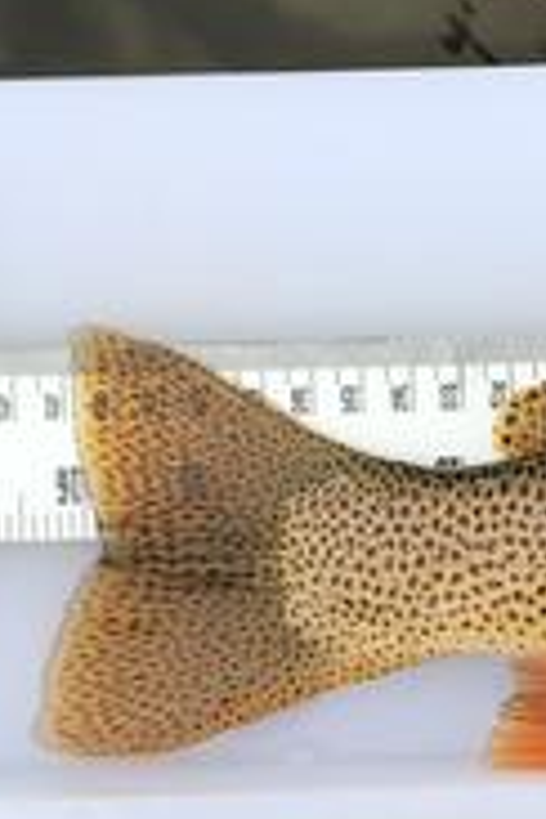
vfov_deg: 18.4
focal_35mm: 111
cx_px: 698
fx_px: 2525
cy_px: 396
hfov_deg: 12.0
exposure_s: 1/501
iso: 20
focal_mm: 3.99
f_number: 1.8
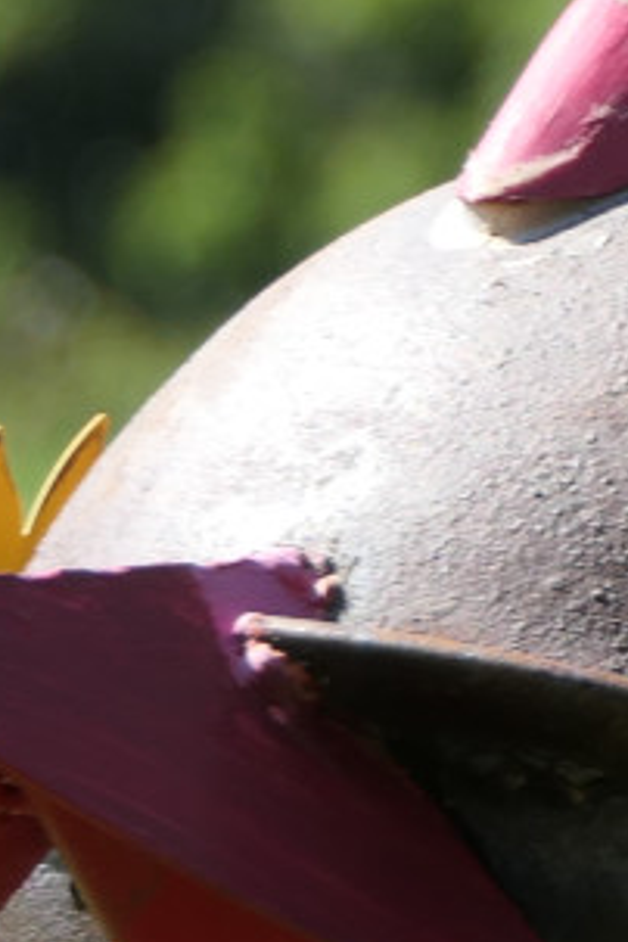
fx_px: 18969
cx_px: 802
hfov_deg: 1.9
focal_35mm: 725
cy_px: 740
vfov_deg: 2.8
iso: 125
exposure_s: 1/320
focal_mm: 67
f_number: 4.3
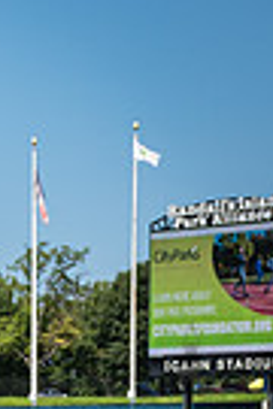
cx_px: -99
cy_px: 565
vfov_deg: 15.0
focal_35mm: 129
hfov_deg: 10.4
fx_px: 1467
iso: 250
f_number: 5
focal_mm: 24
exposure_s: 1/1600
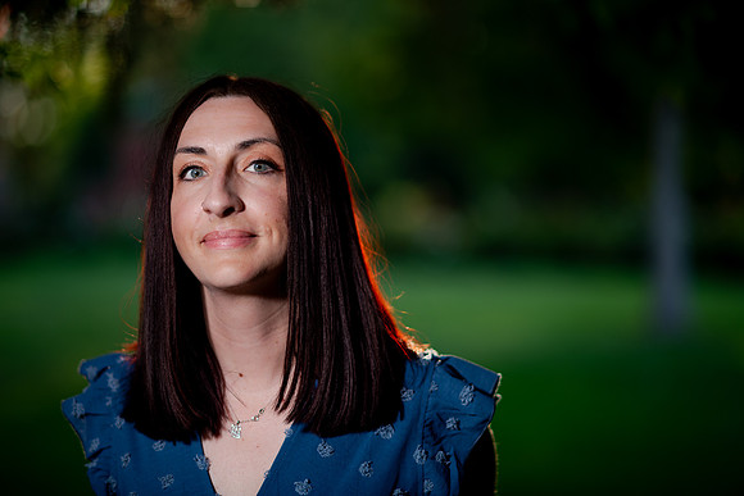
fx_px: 2170
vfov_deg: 13.0
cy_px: 248
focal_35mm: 105
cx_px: 372
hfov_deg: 19.5
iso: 64
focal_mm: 105
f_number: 2
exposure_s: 1/250
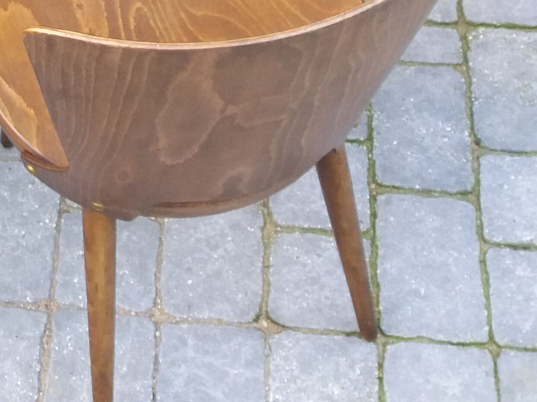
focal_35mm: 93
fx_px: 1443
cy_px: -197
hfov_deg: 20.4
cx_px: -7
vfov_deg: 14.8
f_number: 1.9
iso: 80
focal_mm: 3.7
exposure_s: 1/33
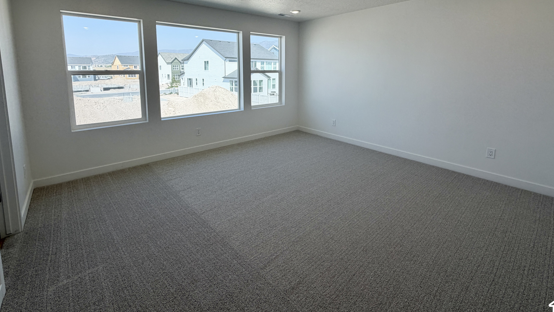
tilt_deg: -7.1
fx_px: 250
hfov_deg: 95.9
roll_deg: -0.4
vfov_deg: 62.0
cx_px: 280
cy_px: 98
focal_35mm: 17
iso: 64
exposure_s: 1/475
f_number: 2.2
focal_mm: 2.22
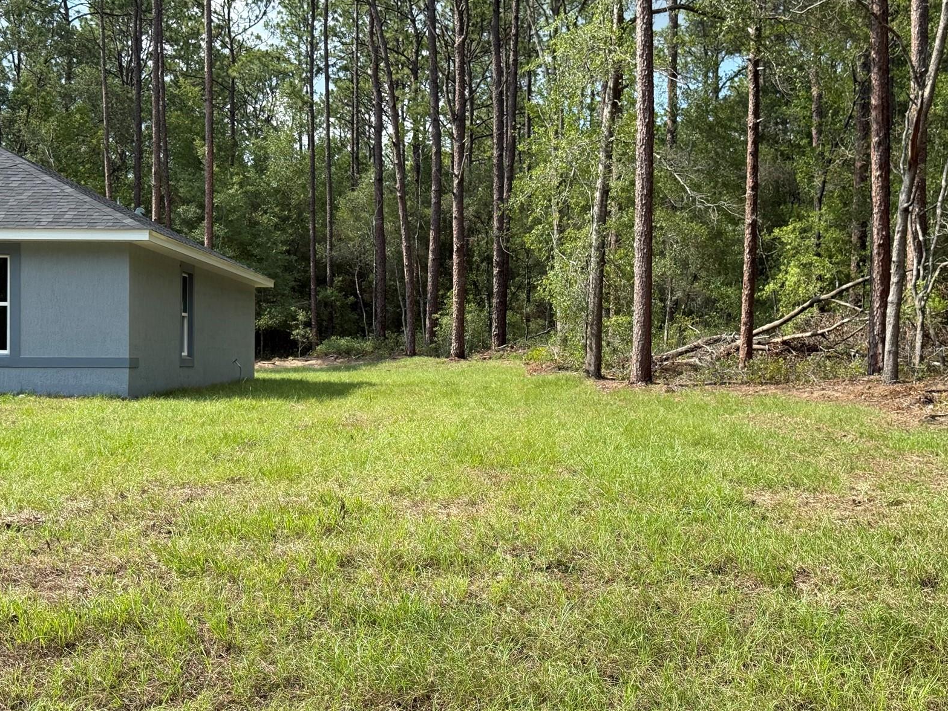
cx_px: 473
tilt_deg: +1.7
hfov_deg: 38.9
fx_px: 1342
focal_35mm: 49
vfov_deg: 29.7
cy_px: 351
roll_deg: +0.3
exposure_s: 1/3534
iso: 100
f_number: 1.78
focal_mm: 6.76
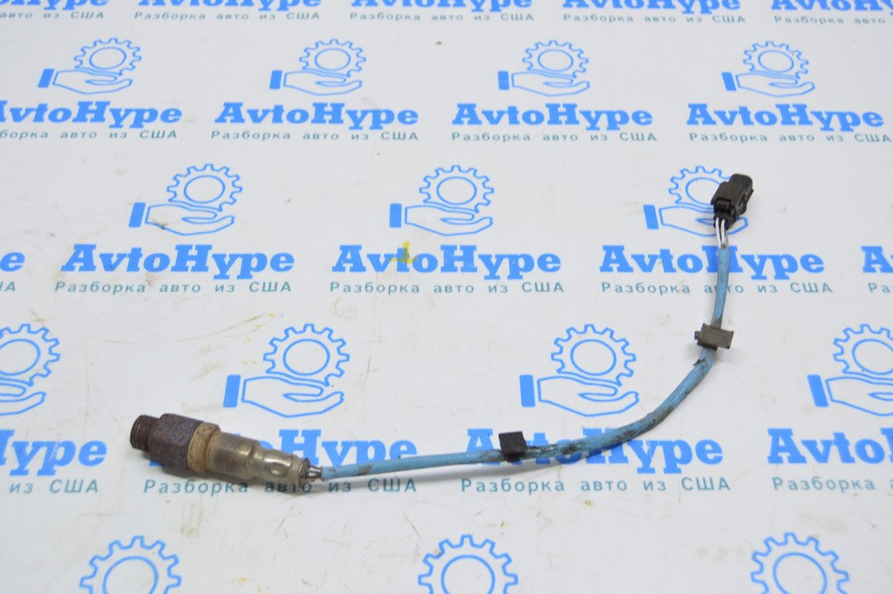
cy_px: 297
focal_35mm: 42
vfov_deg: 31.8
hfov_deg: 46.4
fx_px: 1041
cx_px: 446
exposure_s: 1/20
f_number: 5.6
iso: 400
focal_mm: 28
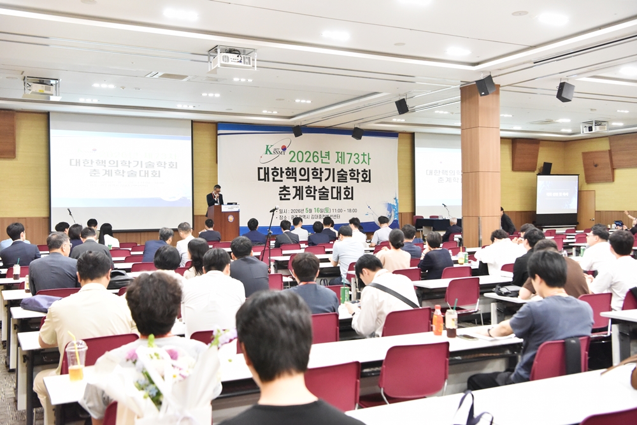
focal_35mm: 38
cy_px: 212
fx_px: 672
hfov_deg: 50.7
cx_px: 318
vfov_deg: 35.1
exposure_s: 1/160
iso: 6400
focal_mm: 38
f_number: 4.5
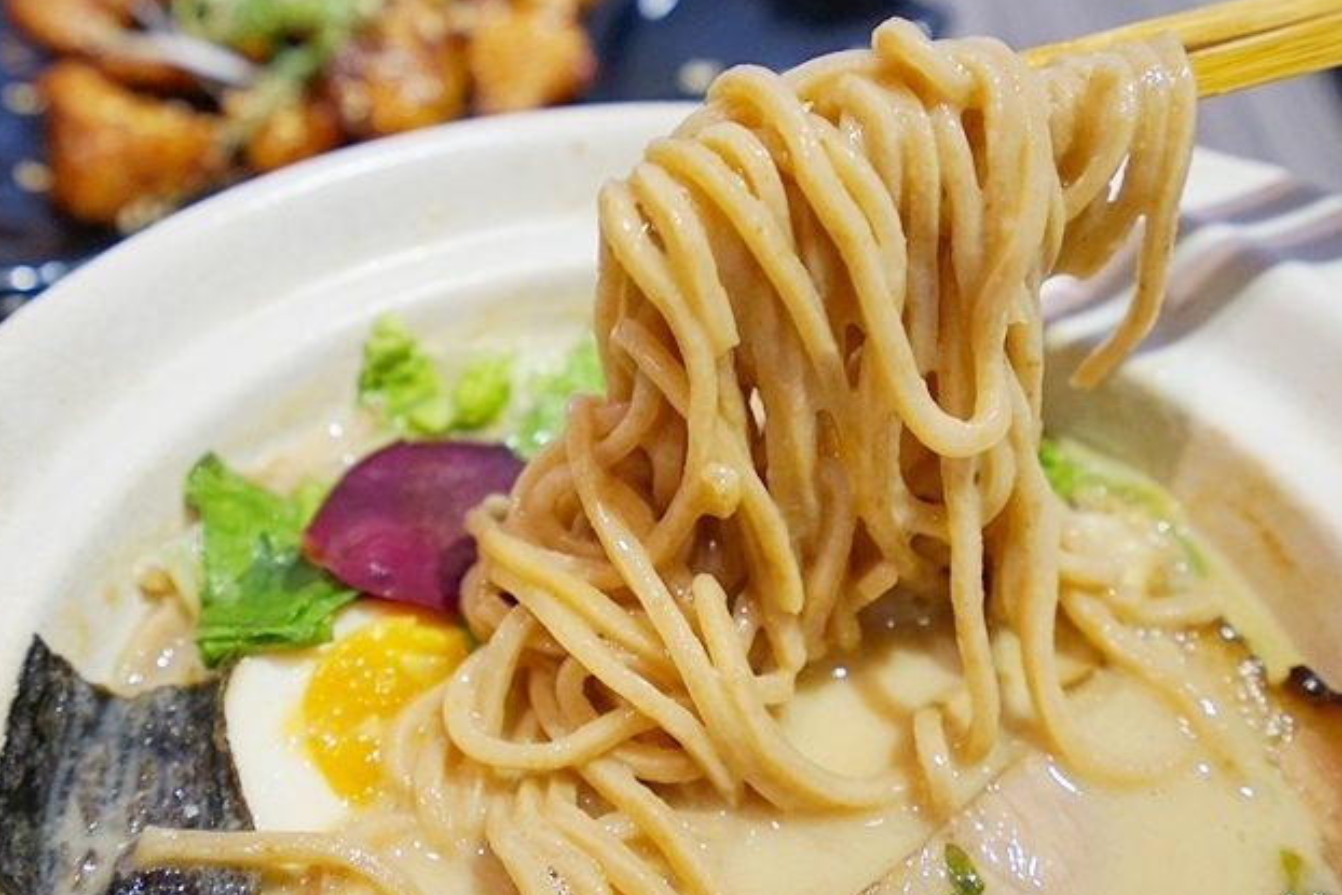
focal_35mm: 45
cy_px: 465
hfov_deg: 43.6
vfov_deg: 29.9
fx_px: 1678
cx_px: 624
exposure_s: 1/60
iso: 1250
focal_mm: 35
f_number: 5.6
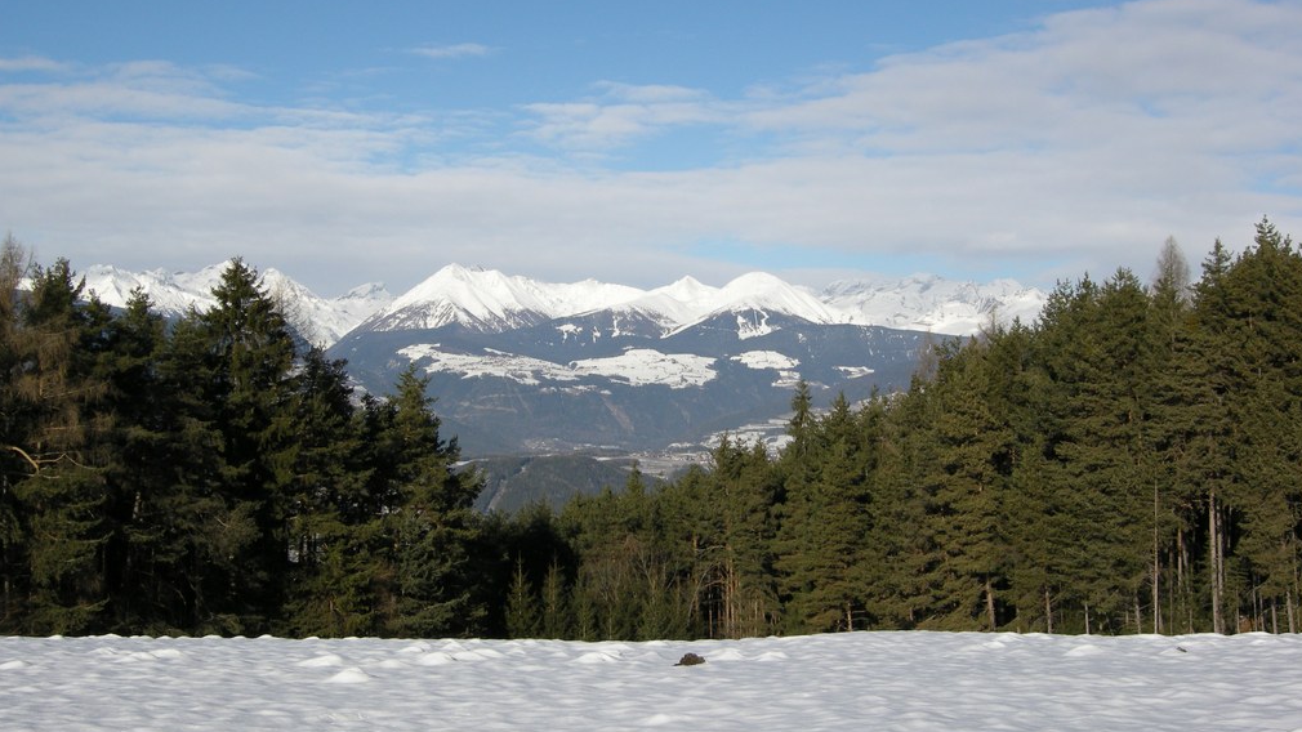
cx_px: 657
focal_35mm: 53
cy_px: 365
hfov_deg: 39.2
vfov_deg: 22.6
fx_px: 1830
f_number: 6.1
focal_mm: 10.1
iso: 64
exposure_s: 1/355
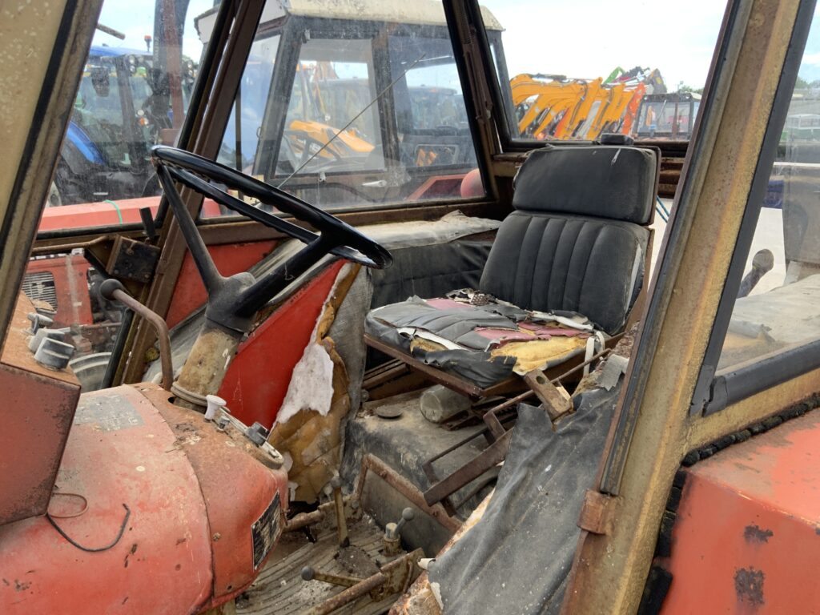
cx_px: 410
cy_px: 308
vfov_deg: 48.2
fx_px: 687
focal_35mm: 29
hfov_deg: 61.7
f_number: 1.8
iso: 16
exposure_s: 1/231
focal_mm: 3
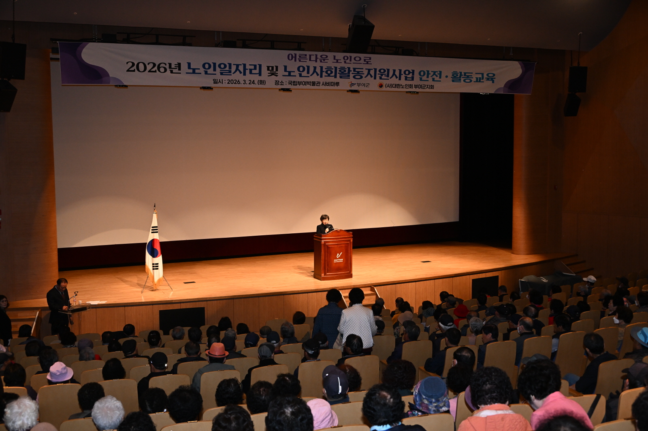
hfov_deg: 46.4
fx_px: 756
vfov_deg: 31.9
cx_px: 324
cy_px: 216
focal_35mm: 42
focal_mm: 42
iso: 2000
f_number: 5.6
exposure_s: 1/160
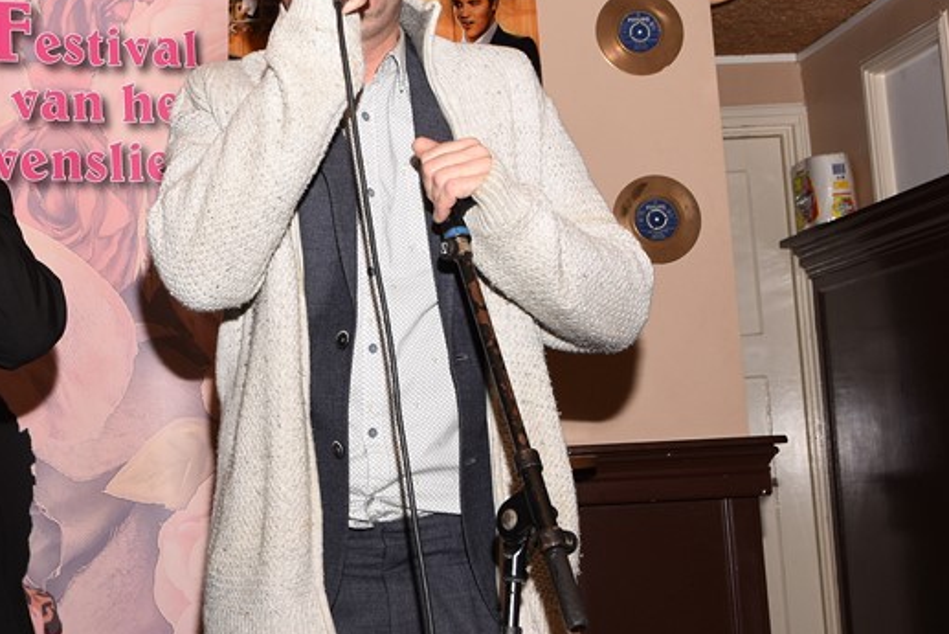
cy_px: 262
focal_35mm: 73
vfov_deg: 18.7
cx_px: 158
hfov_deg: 27.0
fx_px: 1925
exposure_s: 1/80
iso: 200
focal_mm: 24
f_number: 6.3
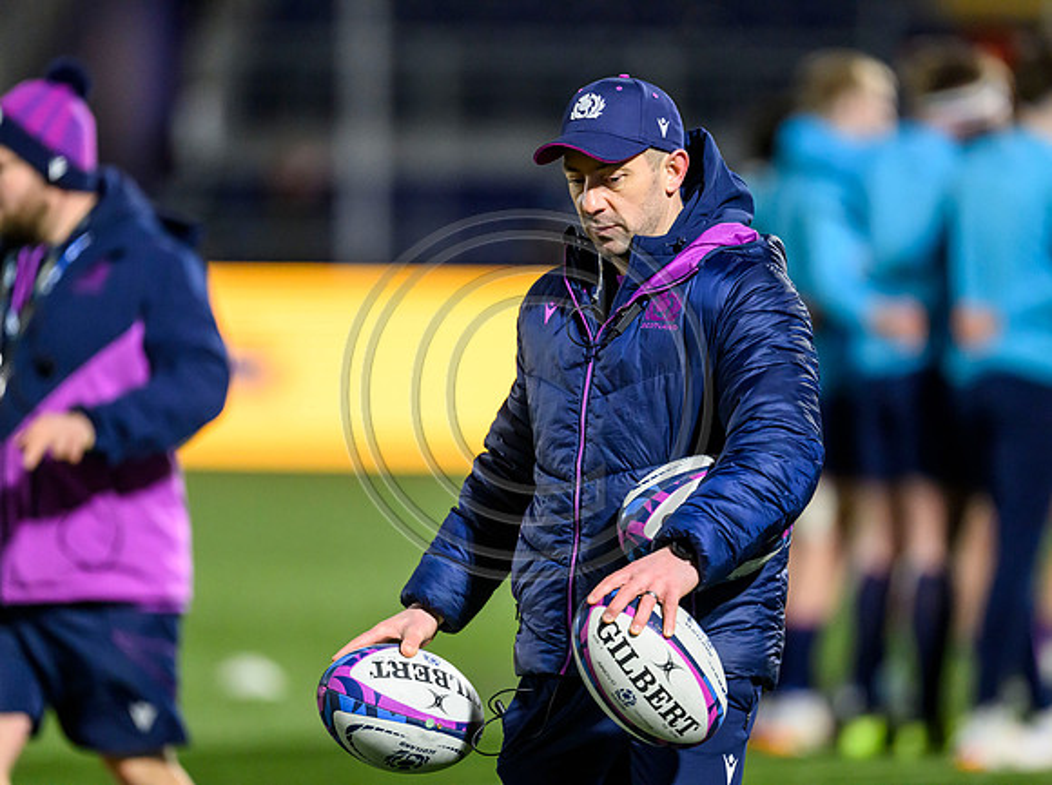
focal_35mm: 432
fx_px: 13098
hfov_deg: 4.6
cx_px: 590
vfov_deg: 3.4
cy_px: 392
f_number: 2.8
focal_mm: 400
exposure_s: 1/1000
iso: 6400
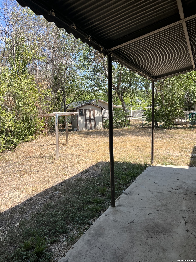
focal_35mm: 26
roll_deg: +3.7
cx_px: 98
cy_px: 131
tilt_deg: -3.7
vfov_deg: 67.3
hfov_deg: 53.1
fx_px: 196
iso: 50
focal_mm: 5.7
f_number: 1.5
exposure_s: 1/1597
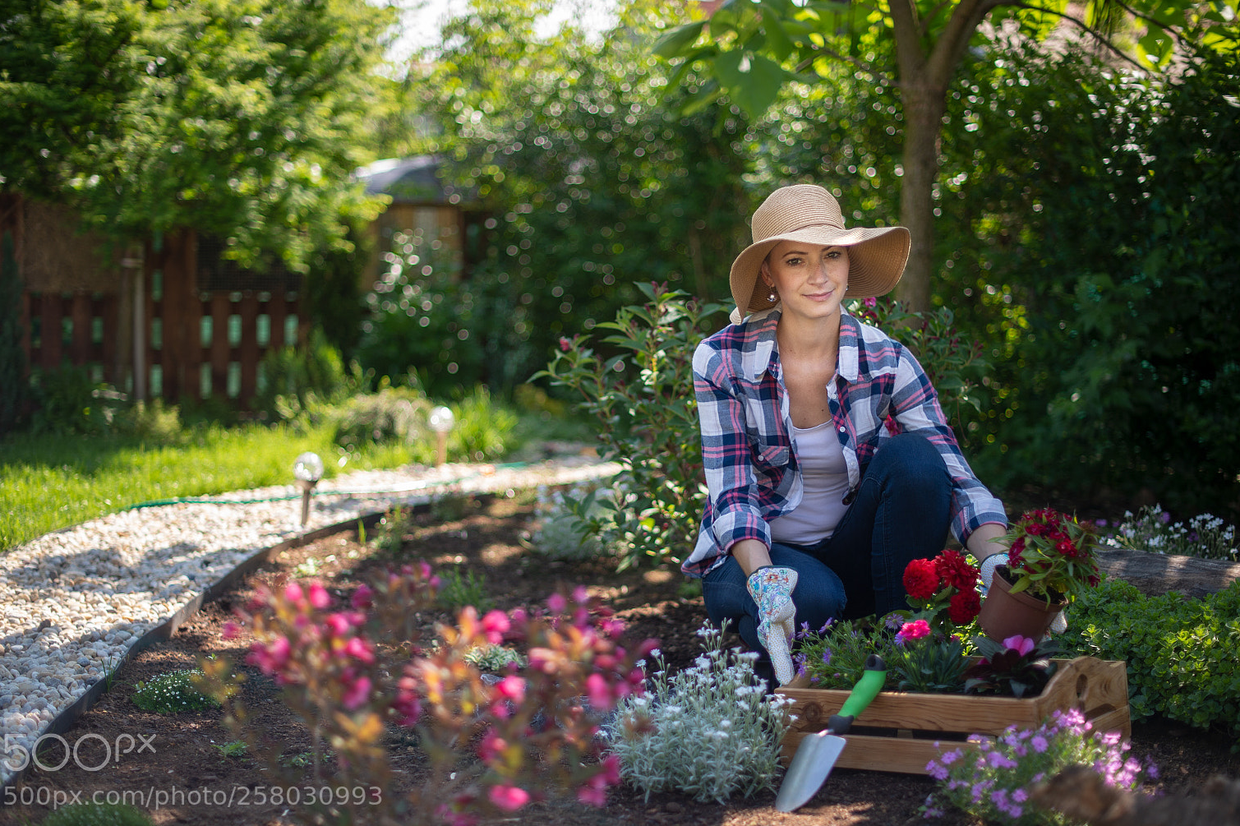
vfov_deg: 25.5
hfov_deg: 37.5
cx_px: 610
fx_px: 1825
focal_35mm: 53
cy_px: 423
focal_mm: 50
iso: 100
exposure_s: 1/1250
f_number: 1.6
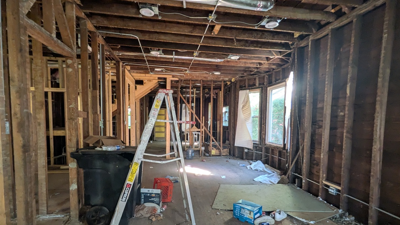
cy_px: 135
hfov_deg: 89.6
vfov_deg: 57.9
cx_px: 202
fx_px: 202
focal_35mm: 19
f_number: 2.2
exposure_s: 1/49
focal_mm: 1.85
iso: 279
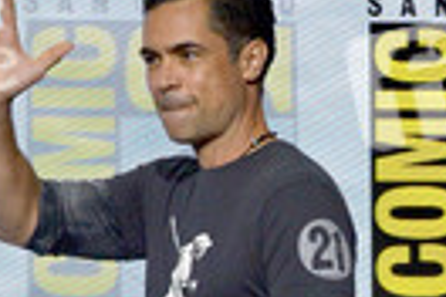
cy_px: 577
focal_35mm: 818
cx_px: 215
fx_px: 10133
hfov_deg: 2.5
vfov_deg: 1.7
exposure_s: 1/250
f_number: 6.3
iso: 1600
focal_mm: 270
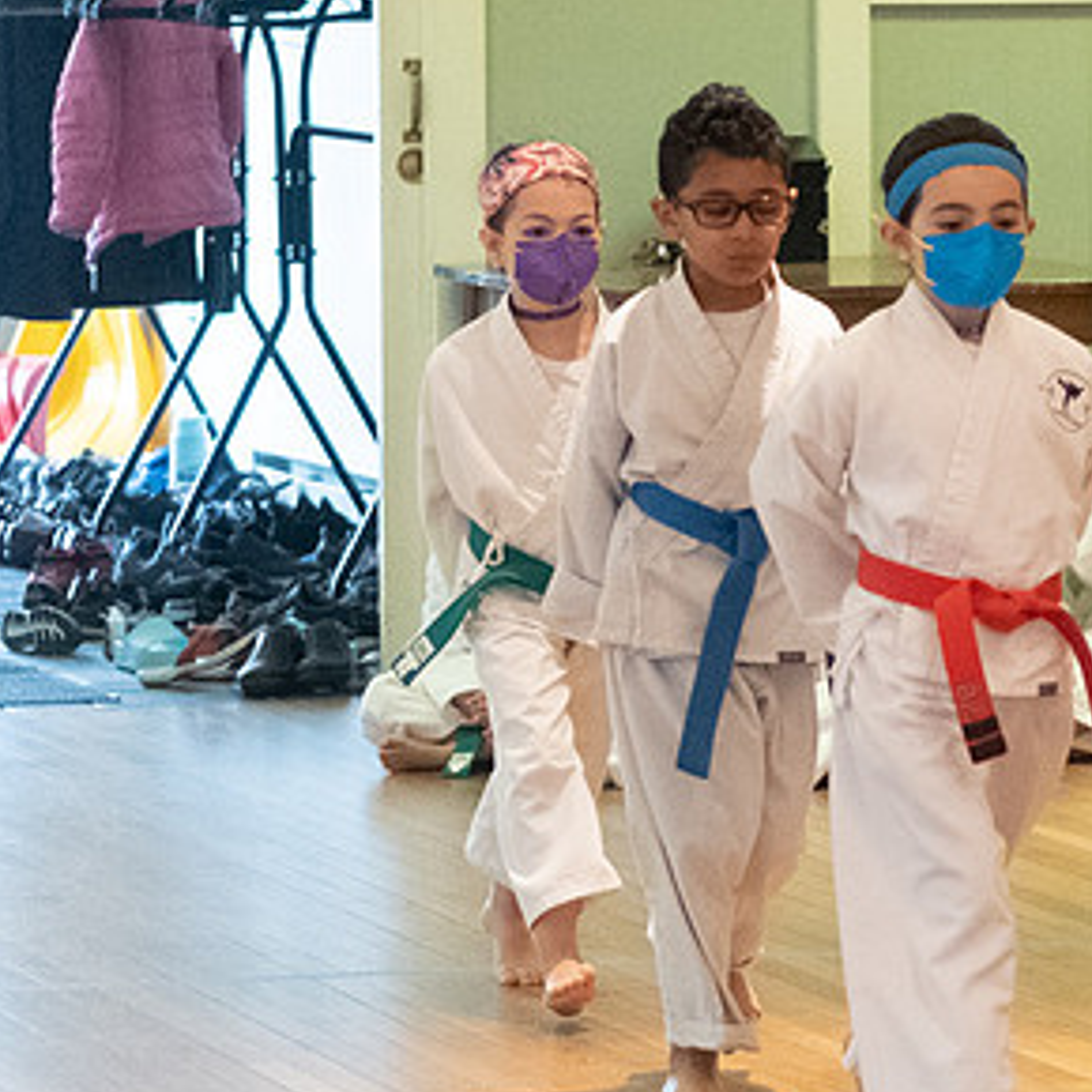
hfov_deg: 6.5
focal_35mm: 271
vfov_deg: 6.5
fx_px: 9672
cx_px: 873
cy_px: 558
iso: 3200
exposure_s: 1/500
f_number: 2
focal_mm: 50
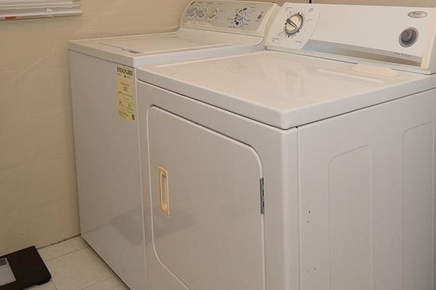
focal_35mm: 37
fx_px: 448
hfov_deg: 50.3
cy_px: 46
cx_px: 312
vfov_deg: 34.5
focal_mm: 10
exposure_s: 1/160
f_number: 4.5
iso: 200
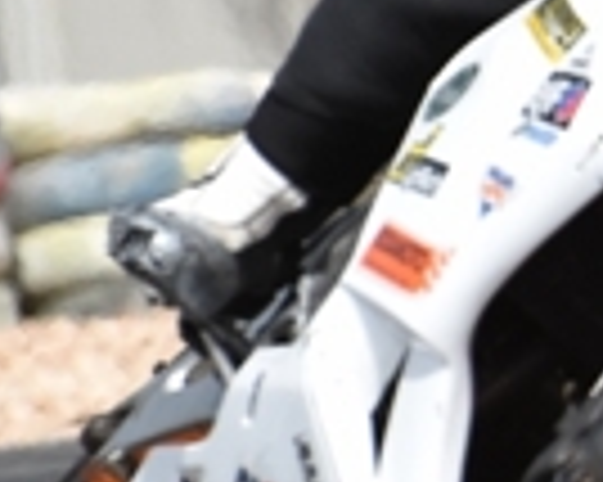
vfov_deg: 0.8
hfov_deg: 1.0
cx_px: 1386
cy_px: 68
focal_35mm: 1856
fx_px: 33099
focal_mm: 220
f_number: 7.1
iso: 400
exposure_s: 1/1600
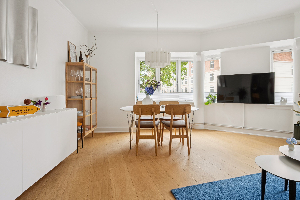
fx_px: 162
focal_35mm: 20
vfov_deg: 63.2
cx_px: 150
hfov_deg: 85.4
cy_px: 100
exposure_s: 1/50
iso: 400
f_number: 6.3
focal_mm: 19.5
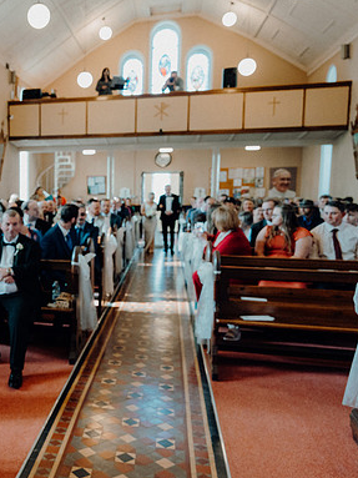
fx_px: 483
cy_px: 239
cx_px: 16
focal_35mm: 35
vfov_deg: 52.6
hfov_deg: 37.2
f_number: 3.5
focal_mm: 24
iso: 2500
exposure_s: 1/200
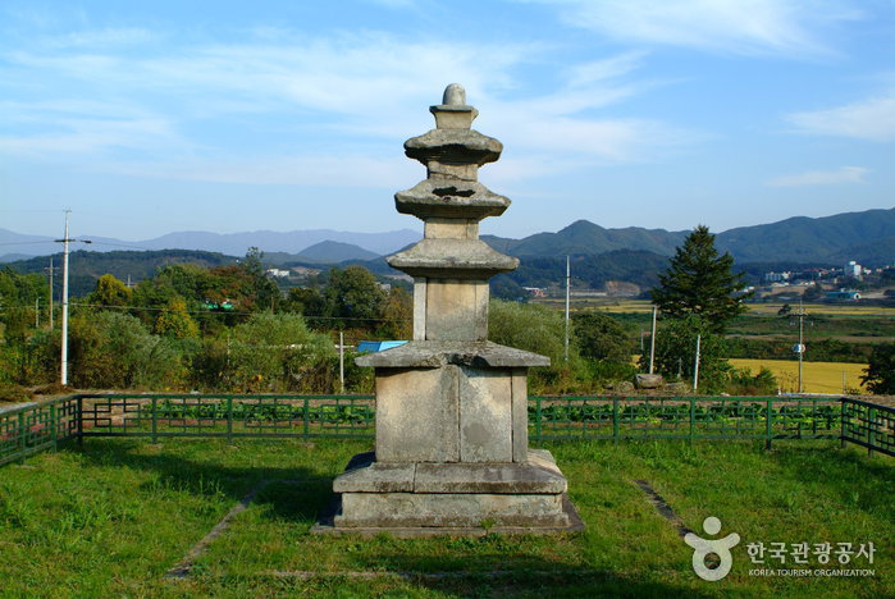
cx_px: 448
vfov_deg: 32.0
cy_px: 300
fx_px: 1045
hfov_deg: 46.3
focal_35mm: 42
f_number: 8
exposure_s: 1/180
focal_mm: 28
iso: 200
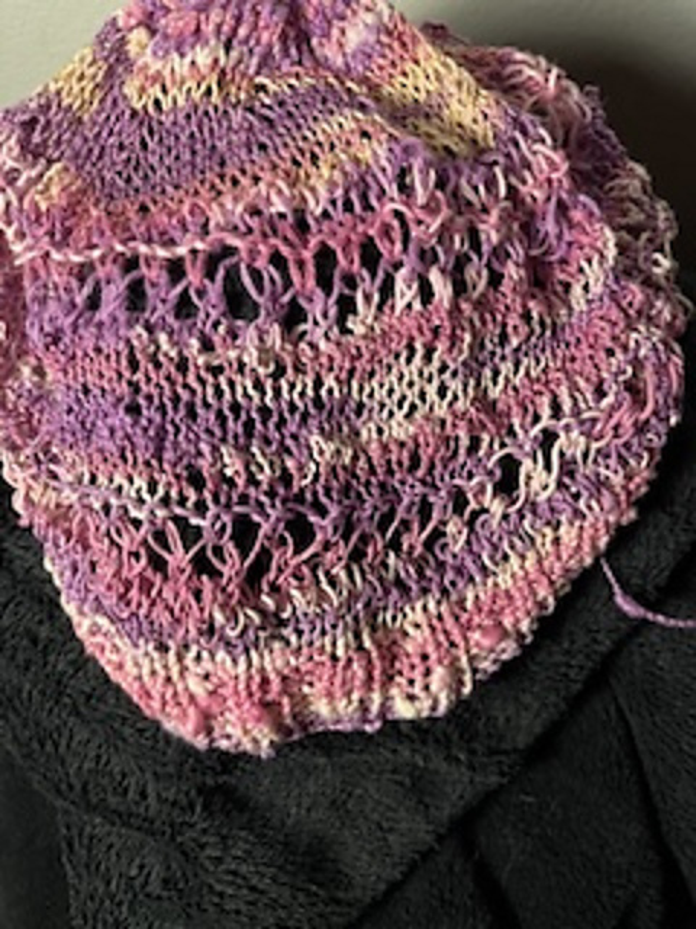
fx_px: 697
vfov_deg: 67.3
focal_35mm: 26
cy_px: 464
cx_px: 348
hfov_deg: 53.1
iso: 125
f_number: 1.6
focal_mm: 5.1
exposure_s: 1/60
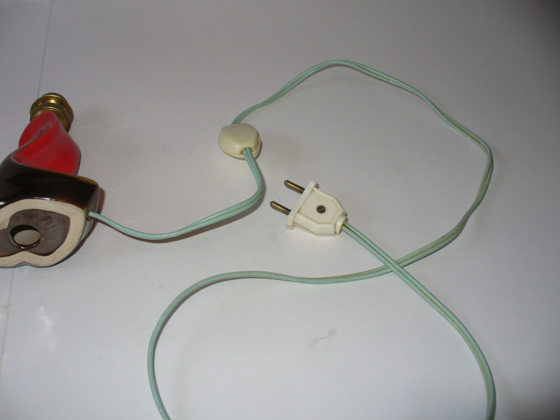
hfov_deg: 50.1
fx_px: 599
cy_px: 210
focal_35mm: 37
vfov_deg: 38.7
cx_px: 280
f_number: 2.8
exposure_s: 1/40
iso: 100
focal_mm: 6.1
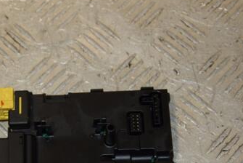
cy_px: 135
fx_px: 689
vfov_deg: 13.4
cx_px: 74
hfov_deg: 19.9
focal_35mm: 102
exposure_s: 1/200
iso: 800
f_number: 5.6
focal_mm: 38
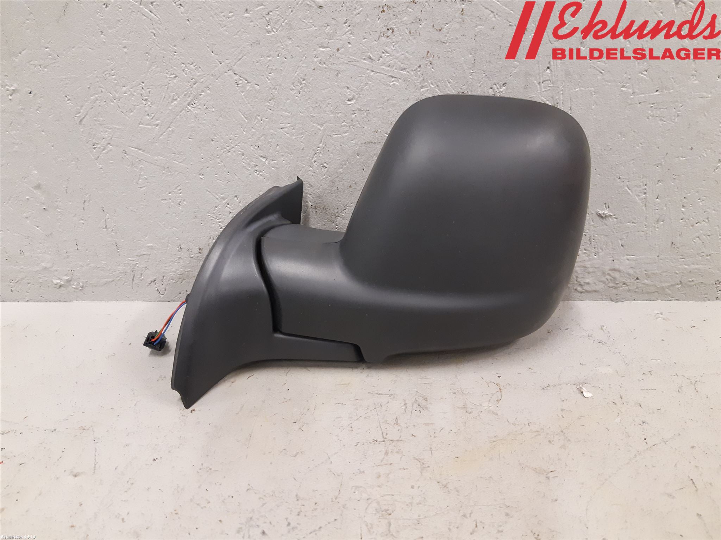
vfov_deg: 53.1
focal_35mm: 26
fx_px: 542
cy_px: 270
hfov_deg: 67.3
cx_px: 360
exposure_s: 1/50
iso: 250
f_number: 1.7
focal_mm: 3.93
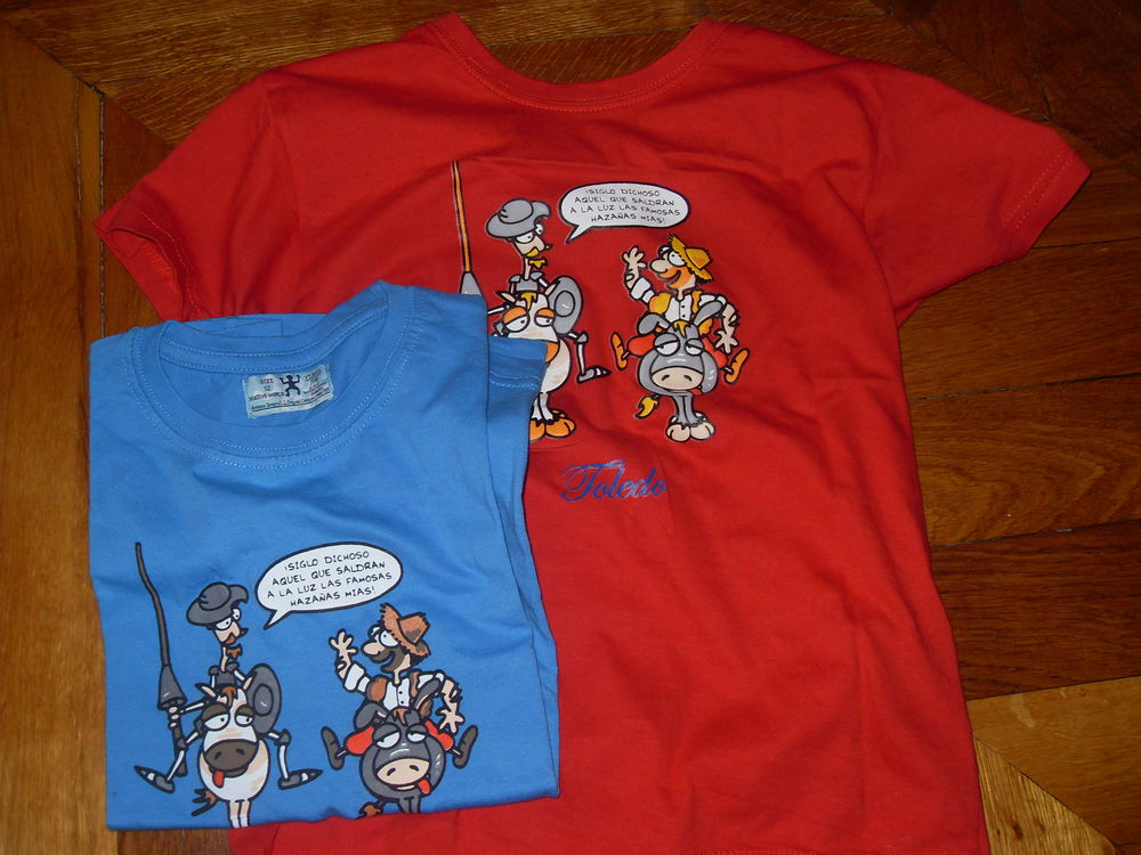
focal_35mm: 35
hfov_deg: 52.6
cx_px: 570
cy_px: 428
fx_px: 1154
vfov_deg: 40.7
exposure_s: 1/45
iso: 100
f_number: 2.8
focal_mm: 6.3
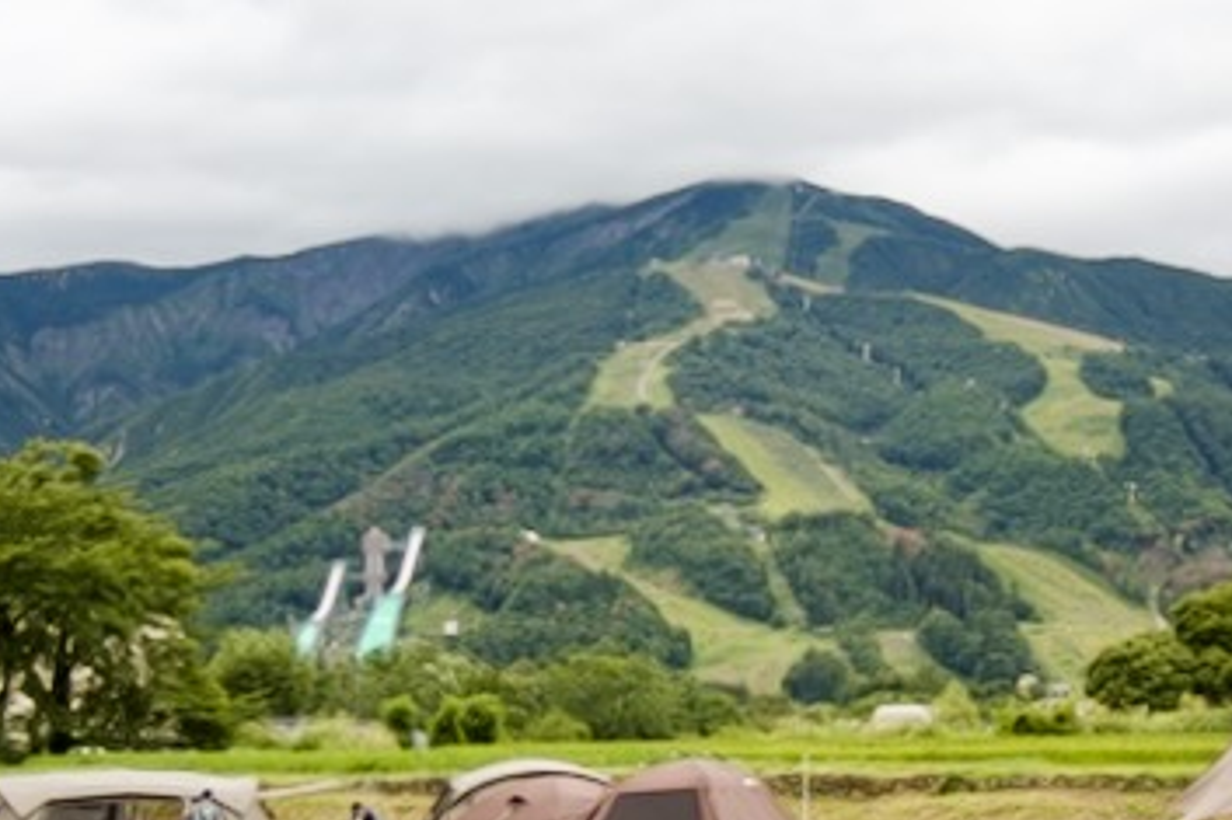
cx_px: 792
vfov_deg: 16.6
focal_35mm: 82
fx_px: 2805
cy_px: 485
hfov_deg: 24.7
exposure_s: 1/160
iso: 100
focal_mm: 10.35
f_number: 3.5
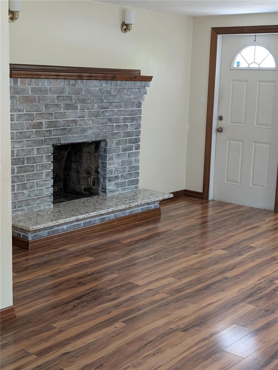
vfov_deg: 38.9
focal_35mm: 49
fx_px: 524
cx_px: 139
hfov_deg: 29.7
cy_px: 185
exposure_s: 1/368
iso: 985
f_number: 1.68
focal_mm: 6.9
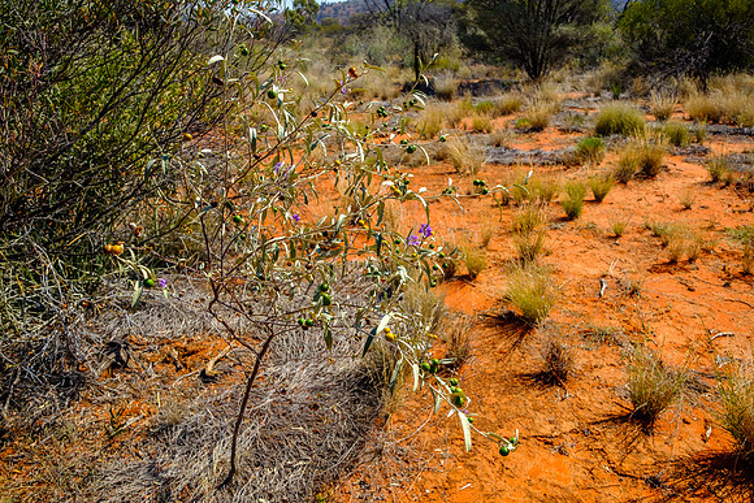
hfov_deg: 71.5
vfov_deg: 51.3
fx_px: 524
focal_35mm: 25
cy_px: 252
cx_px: 377
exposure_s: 1/2200
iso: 200
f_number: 4
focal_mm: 16.6
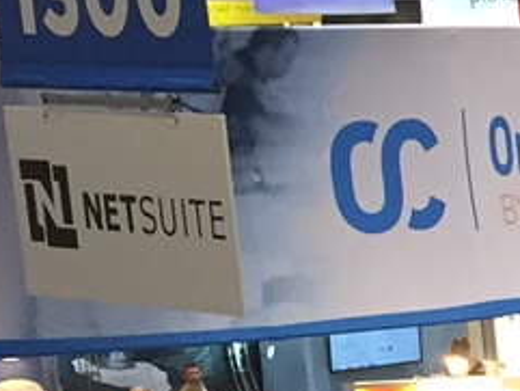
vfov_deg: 7.3
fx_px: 2946
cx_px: 1383
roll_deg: +1.1
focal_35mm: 196
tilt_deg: -14.2
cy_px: 726
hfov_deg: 8.8
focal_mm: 4.15
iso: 40
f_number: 2.2
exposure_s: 1/30
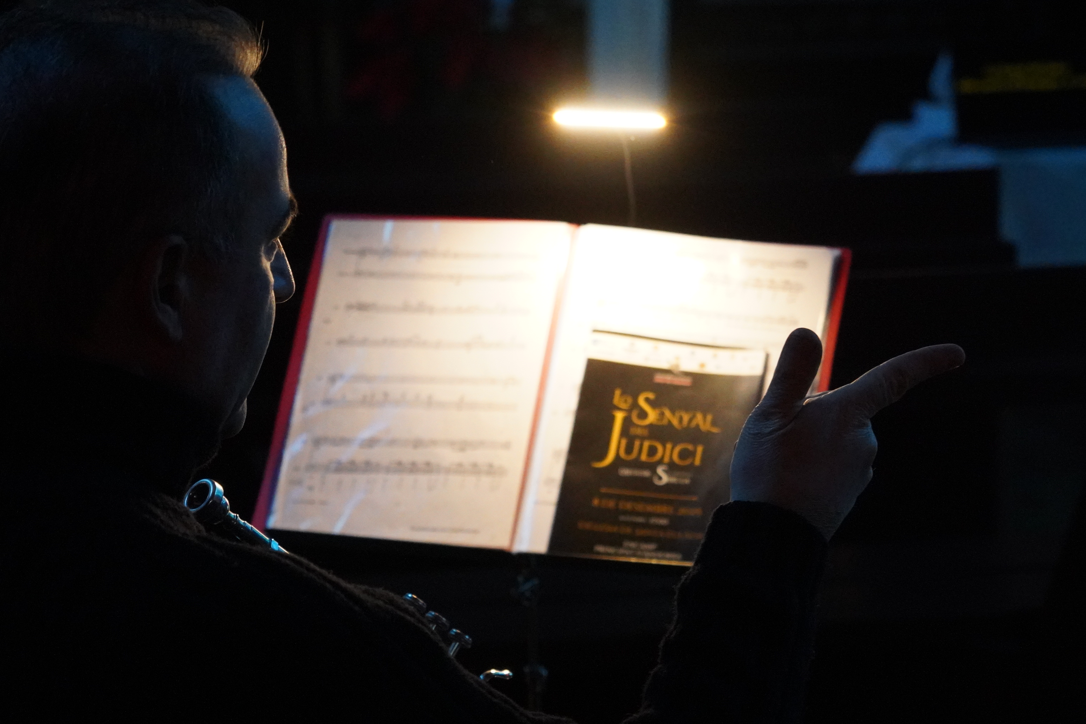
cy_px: 414
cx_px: 515
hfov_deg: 18.8
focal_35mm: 109
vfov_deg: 12.6
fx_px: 3288
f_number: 5.6
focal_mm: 85
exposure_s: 1/80
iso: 12800
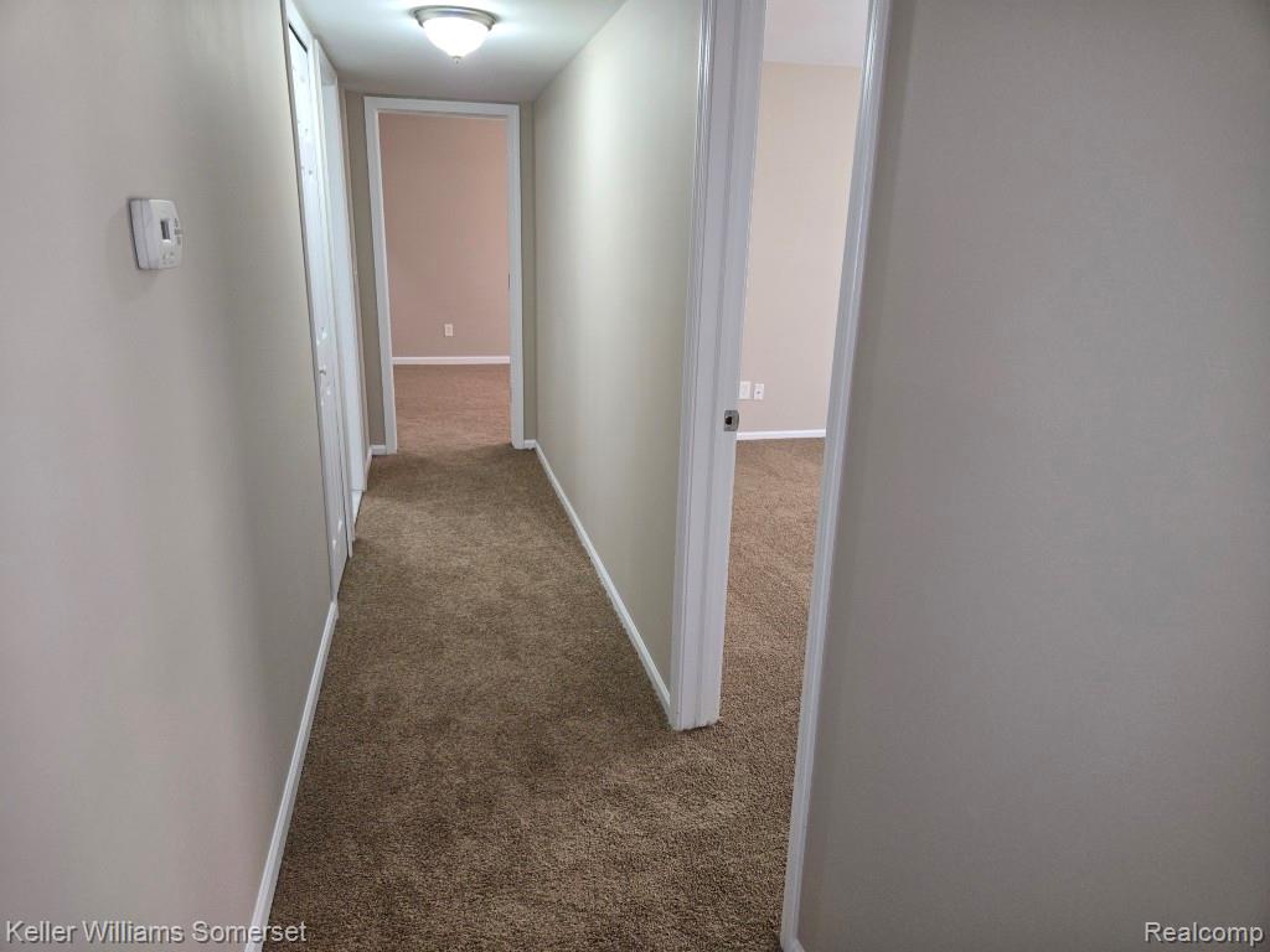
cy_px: 476
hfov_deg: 73.9
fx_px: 844
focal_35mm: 23
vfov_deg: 58.9
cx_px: 635
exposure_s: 1/40
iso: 100
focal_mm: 5.4
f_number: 1.8
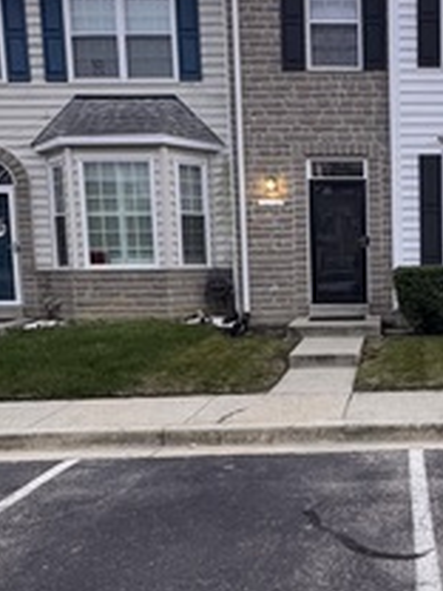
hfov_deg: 30.2
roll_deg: +0.4
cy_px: 368
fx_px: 768
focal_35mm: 45
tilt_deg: -7.1
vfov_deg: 41.8
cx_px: 429
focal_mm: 2.22
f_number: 2.2
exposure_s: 1/99
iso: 320
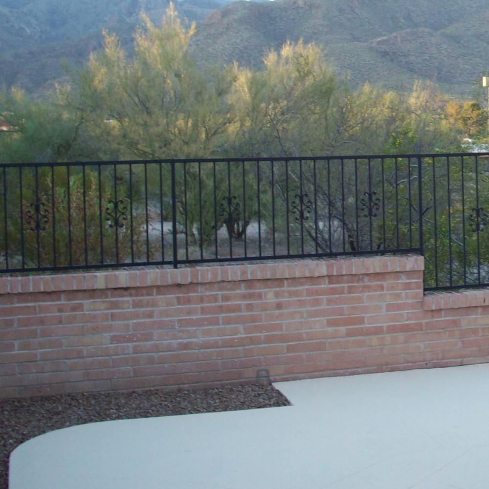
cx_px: 466
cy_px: 152
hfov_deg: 24.8
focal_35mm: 67
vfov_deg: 25.5
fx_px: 1071
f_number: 2.8
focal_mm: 6.2
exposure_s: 1/85.4
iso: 80
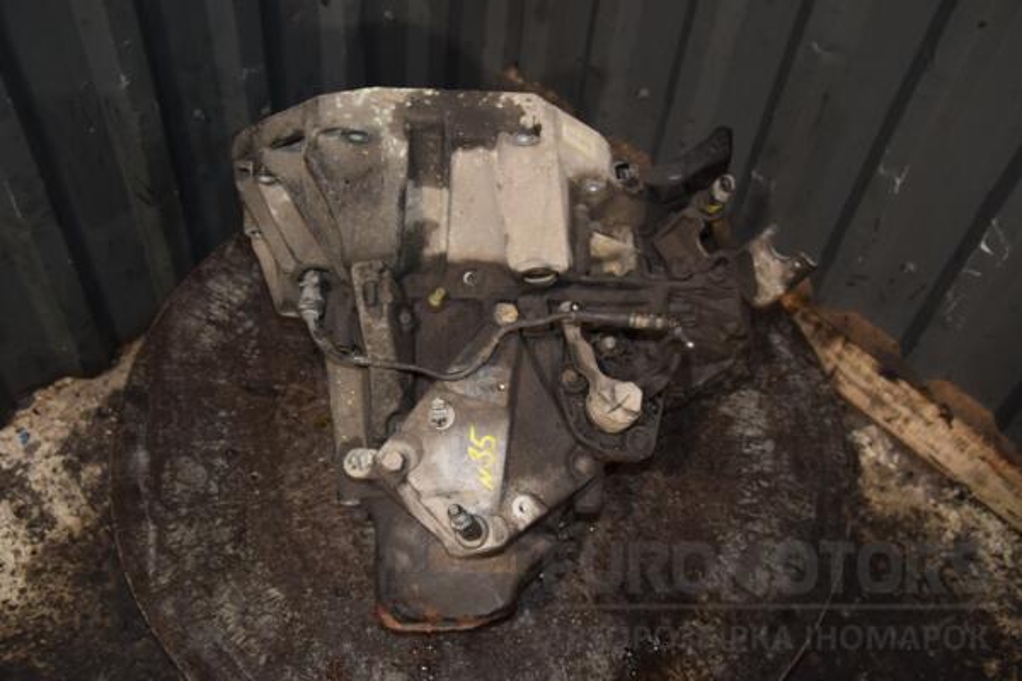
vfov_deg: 31.9
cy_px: 340
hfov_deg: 46.4
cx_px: 511
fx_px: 1192
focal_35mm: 42
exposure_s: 1/60
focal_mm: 28
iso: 800
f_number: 5
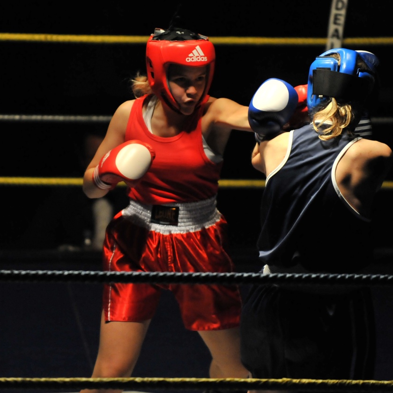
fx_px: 4162
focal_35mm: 324
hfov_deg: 5.4
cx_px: 169
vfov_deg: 5.4
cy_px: 155
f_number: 2.8
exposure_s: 1/1250
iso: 3200
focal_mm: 200
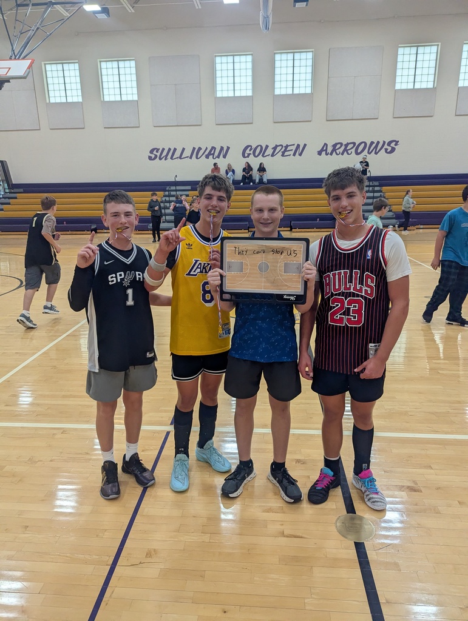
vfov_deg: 71.5
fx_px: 432
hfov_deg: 56.9
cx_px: 234
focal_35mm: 24
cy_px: 310
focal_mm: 6.81
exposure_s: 1/898
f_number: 1.85
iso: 550
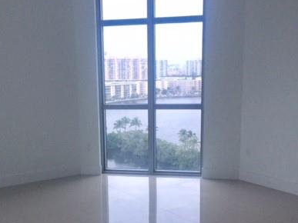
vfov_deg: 30.0
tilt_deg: -12.8
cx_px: 129
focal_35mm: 48
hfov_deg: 39.6
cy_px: 152
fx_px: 413
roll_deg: +2.0
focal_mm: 4.15
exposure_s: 1/595
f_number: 2.2
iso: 32
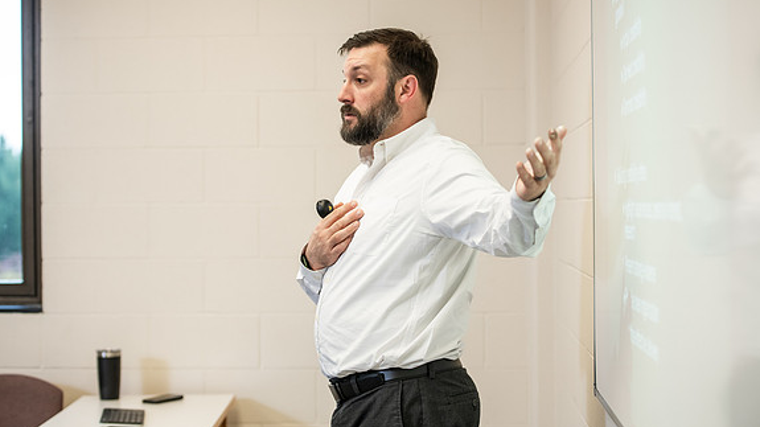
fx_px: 1491
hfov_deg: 28.6
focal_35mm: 74
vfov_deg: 16.3
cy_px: 194
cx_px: 379
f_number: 3.2
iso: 800
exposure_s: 1/200
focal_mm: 70
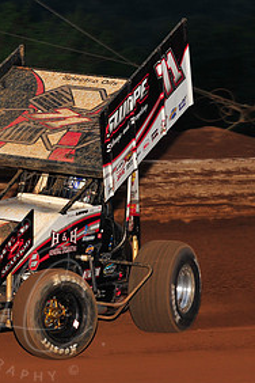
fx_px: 2624
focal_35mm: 247
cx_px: 41
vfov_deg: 8.3
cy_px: 174
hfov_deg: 5.6
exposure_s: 1/320
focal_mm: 120
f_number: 6.3
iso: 800
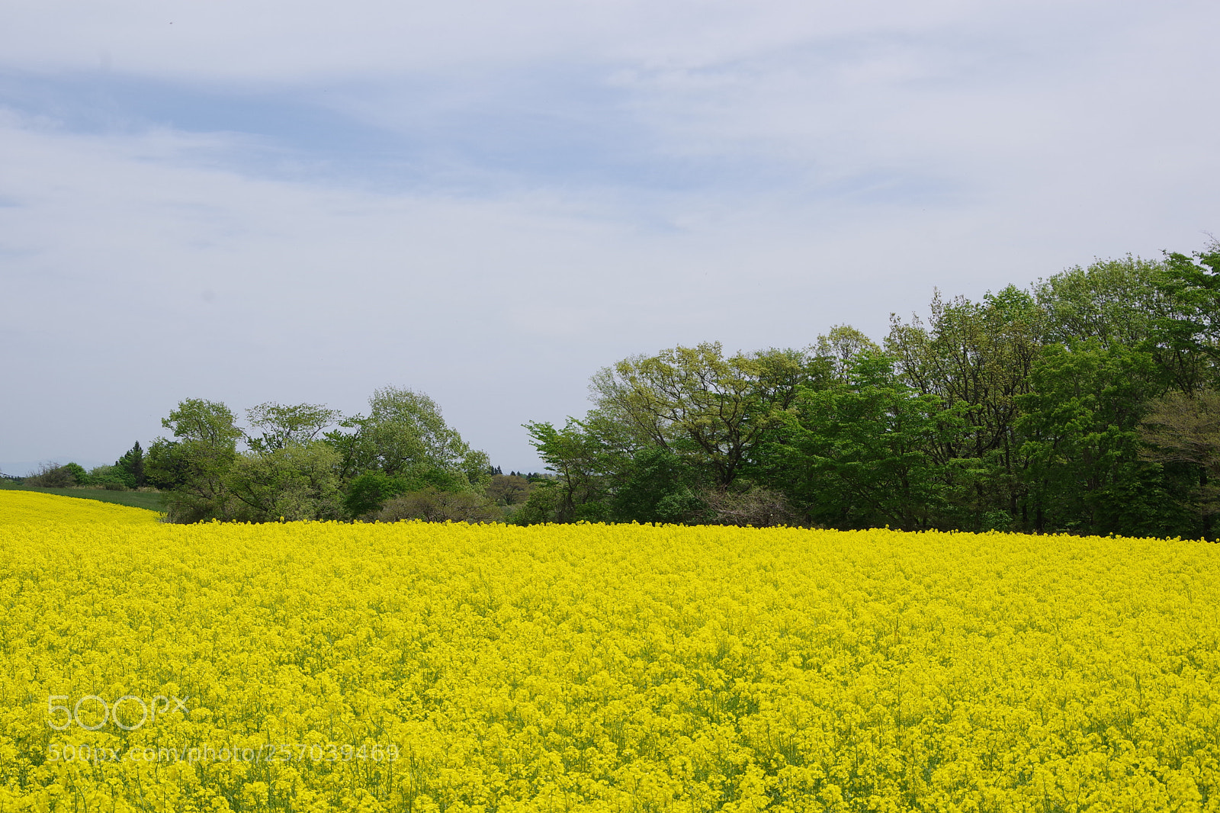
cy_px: 406
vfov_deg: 29.2
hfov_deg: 42.8
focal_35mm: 46
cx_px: 610
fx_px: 1558
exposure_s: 1/500
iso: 200
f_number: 10
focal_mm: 31
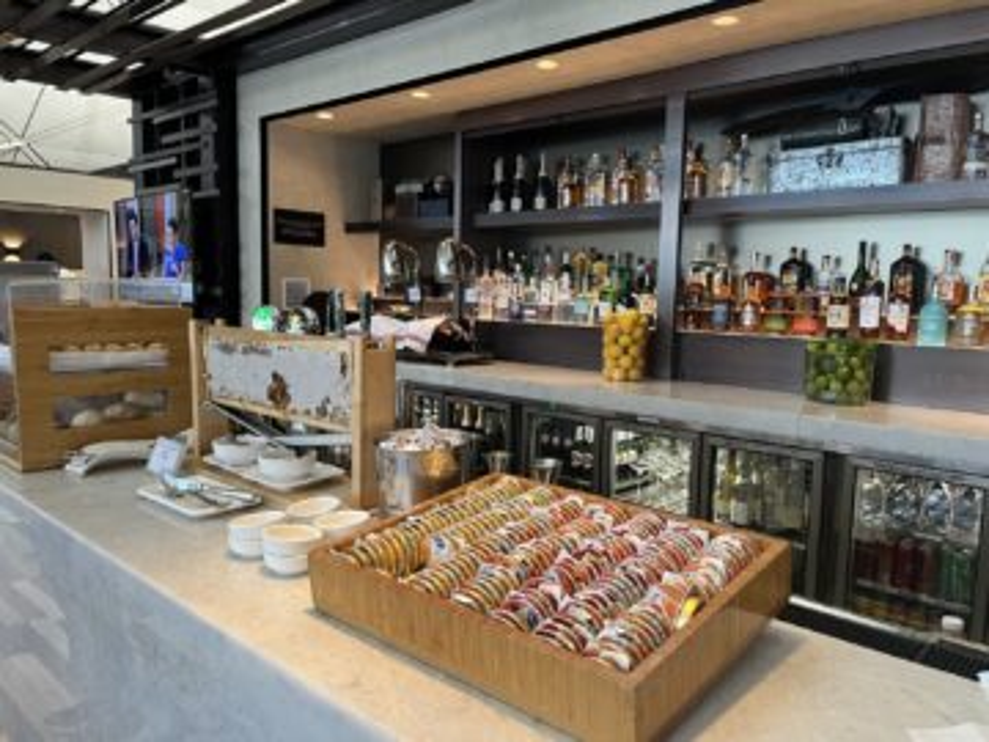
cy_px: 371
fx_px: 743
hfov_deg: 67.3
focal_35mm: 26
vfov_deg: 53.1
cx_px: 494
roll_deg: -1.2
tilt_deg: -6.7
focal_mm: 5.1
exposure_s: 1/50
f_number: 1.6
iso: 125
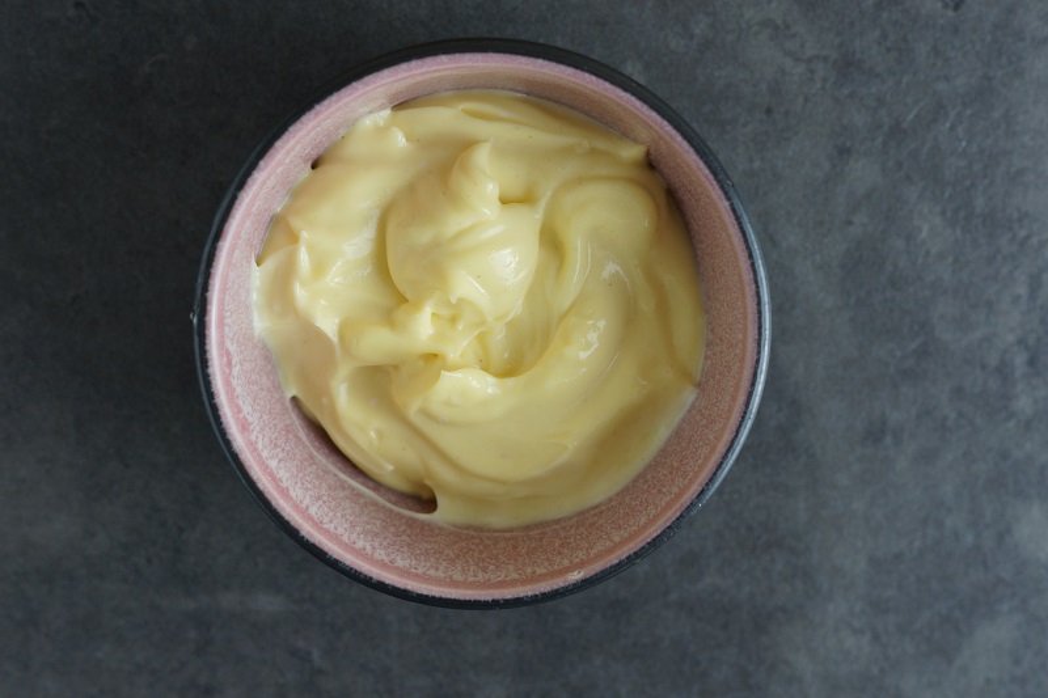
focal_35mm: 75
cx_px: 524
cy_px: 349
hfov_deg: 27.0
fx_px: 2183
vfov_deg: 18.2
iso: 250
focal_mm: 50
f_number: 4
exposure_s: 1/80
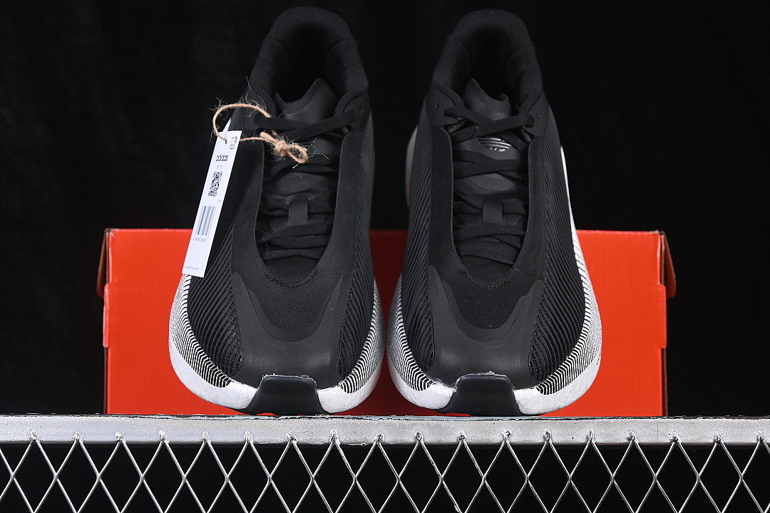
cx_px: 385
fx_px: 1604
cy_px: 256
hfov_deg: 27.0
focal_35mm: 75
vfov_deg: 18.2
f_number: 6.3
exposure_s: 1/60
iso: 160
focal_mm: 50
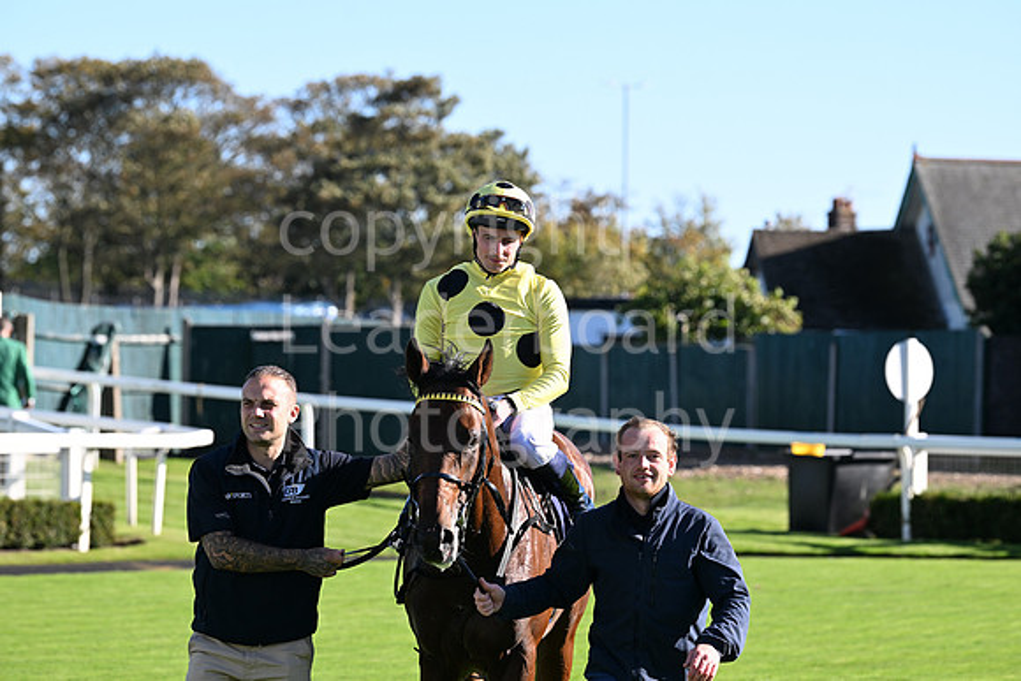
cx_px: 510
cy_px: 340
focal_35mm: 165
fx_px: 4680
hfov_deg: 12.4
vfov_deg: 8.3
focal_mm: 165
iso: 400
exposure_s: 1/1000
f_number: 5.6
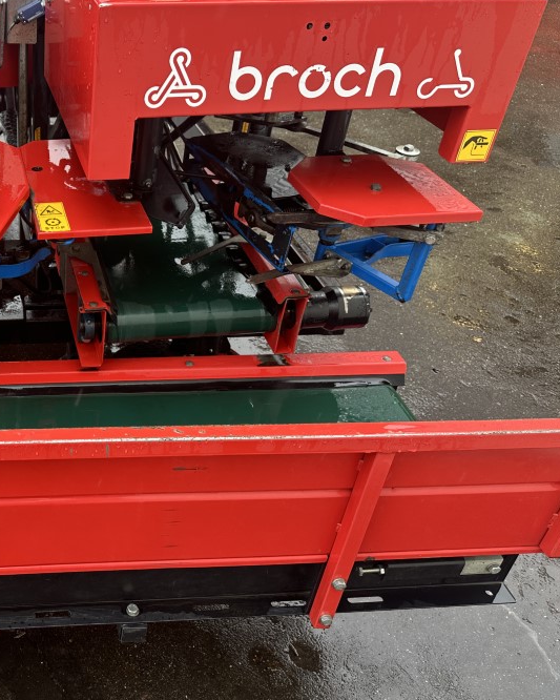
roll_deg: +0.7
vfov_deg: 50.2
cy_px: 330
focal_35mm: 36
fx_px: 746
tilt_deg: -35.2
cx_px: 51
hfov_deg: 38.2
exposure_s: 1/121
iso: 80
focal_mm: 6.86
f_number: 1.78
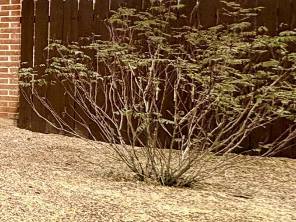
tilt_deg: -0.9
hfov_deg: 17.0
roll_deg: +2.0
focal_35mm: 62
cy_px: 63
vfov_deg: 23.5
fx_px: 530
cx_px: -356
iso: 40
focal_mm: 2.22
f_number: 2.2
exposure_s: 1/610
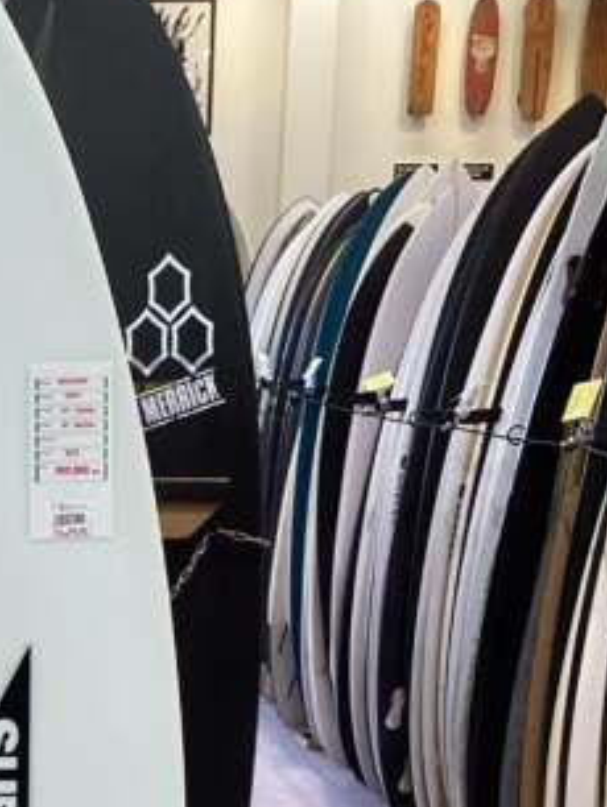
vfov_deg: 22.9
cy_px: 849
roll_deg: +0.4
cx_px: -113
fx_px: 1891
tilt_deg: -16.3
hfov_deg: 17.4
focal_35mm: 81
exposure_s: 1/50
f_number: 2.4
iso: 50
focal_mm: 3.3
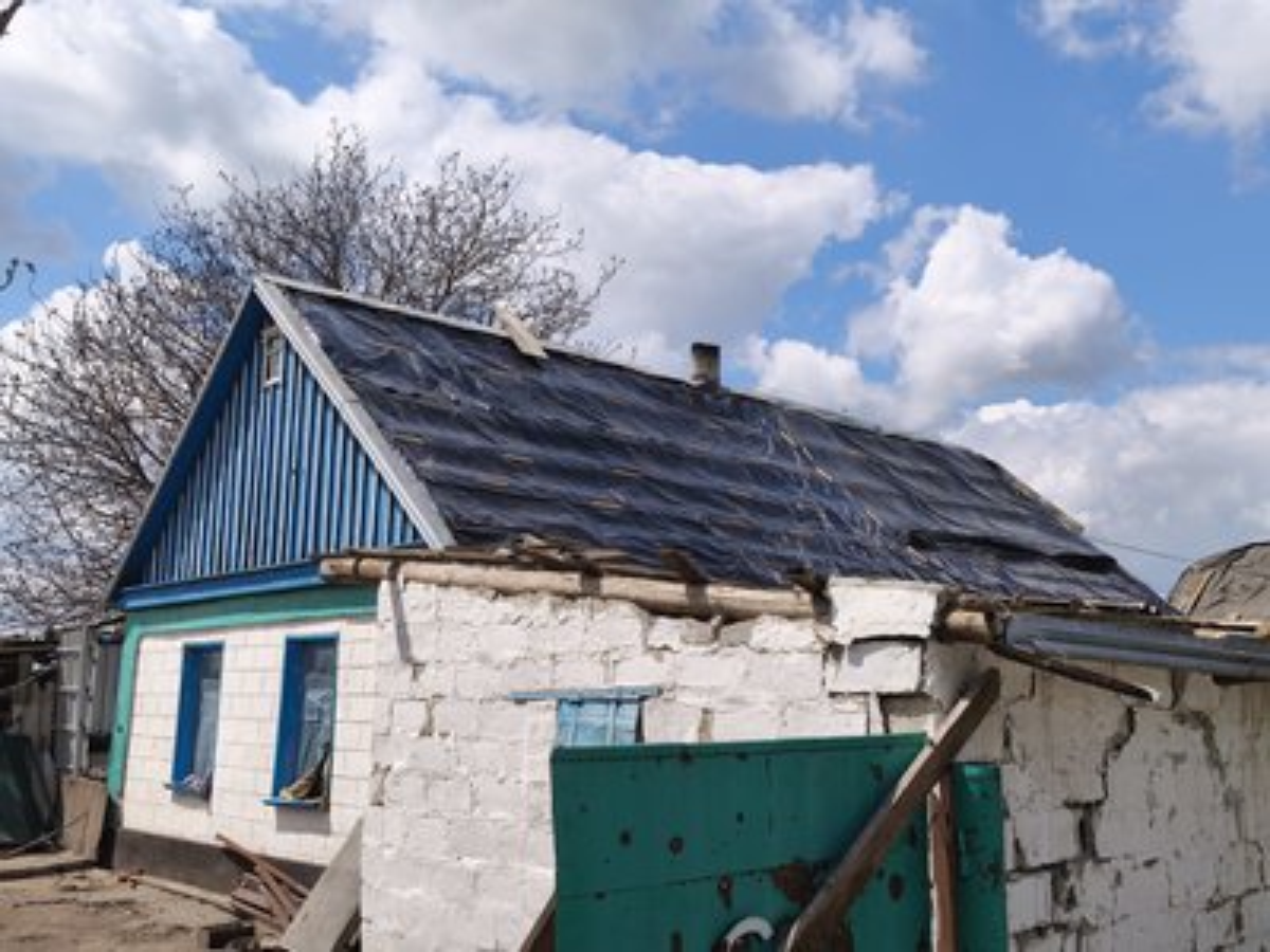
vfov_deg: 38.7
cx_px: 635
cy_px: 476
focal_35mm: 37
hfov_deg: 50.1
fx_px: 1357
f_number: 1.7
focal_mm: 5.35
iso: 80
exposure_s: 1/3648
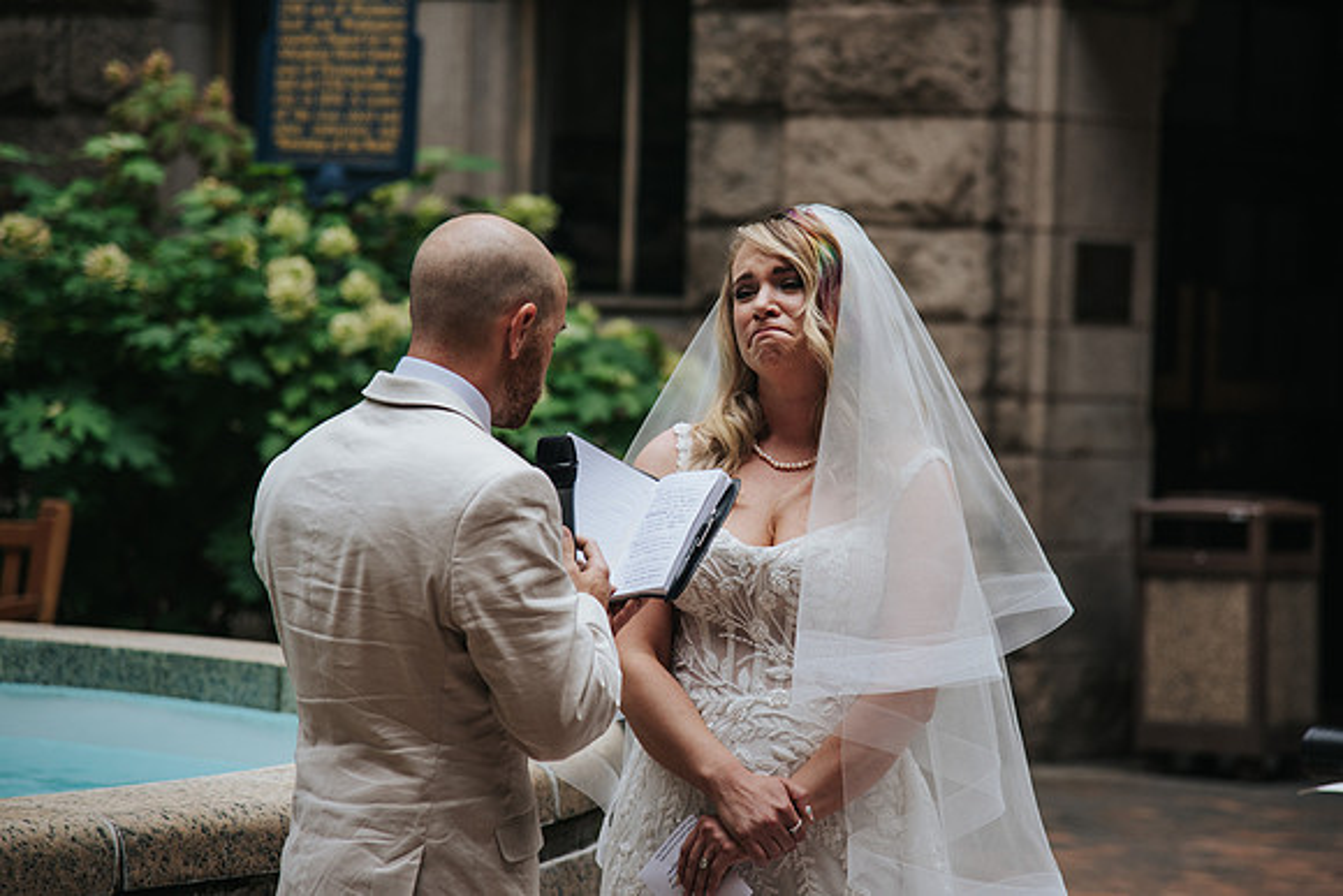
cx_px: 753
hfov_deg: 14.8
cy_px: 394
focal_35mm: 138
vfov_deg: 9.9
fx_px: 5159
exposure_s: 1/500
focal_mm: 120
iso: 320
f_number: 4
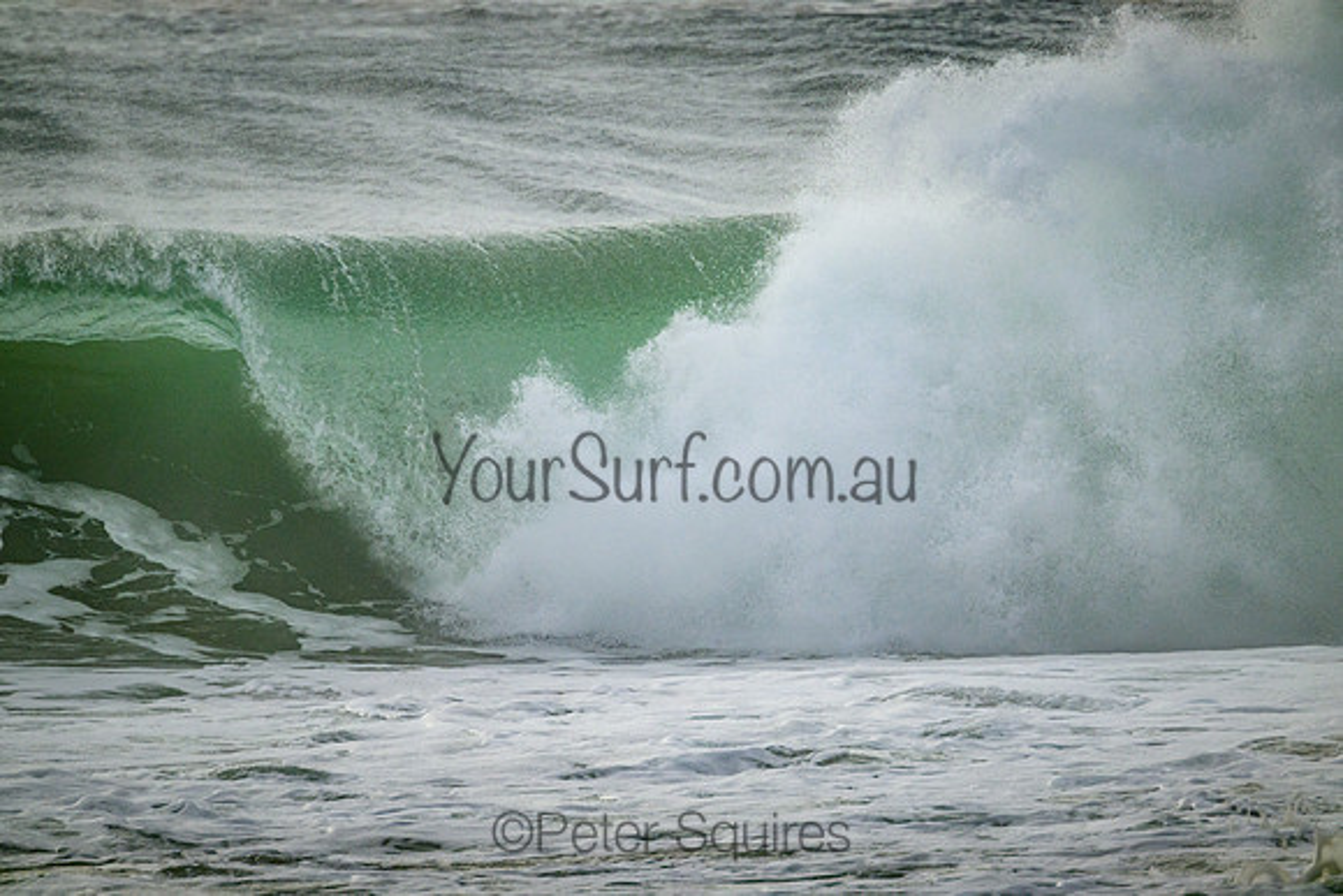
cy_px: 448
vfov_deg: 1.7
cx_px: 672
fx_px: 29850
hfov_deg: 2.6
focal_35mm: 800
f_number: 11
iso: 1400
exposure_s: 1/2500
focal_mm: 800
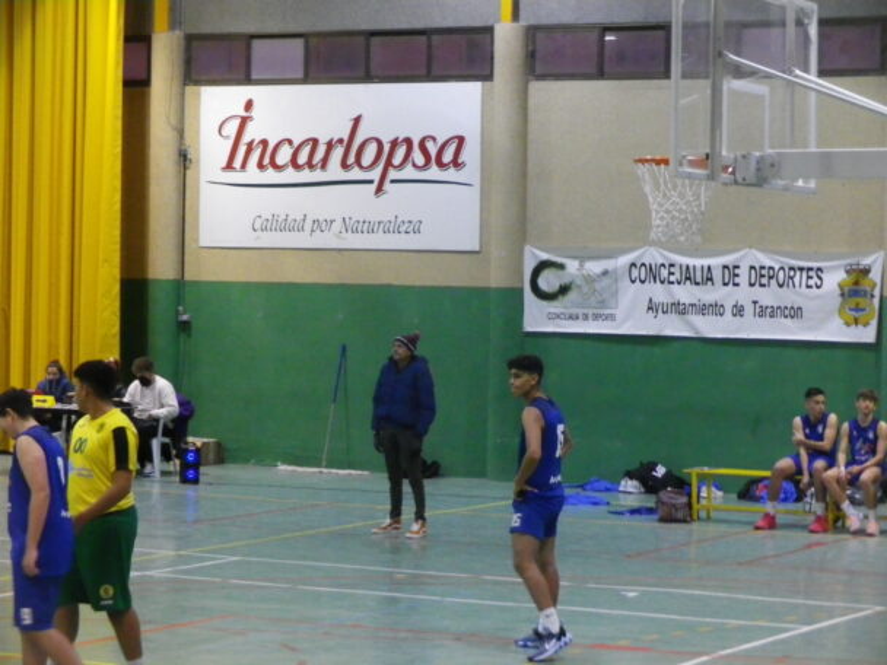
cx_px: 444
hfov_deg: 18.4
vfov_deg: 13.8
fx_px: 2742
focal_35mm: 107
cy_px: 332
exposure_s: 1/30
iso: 800
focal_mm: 19.1
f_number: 5.1
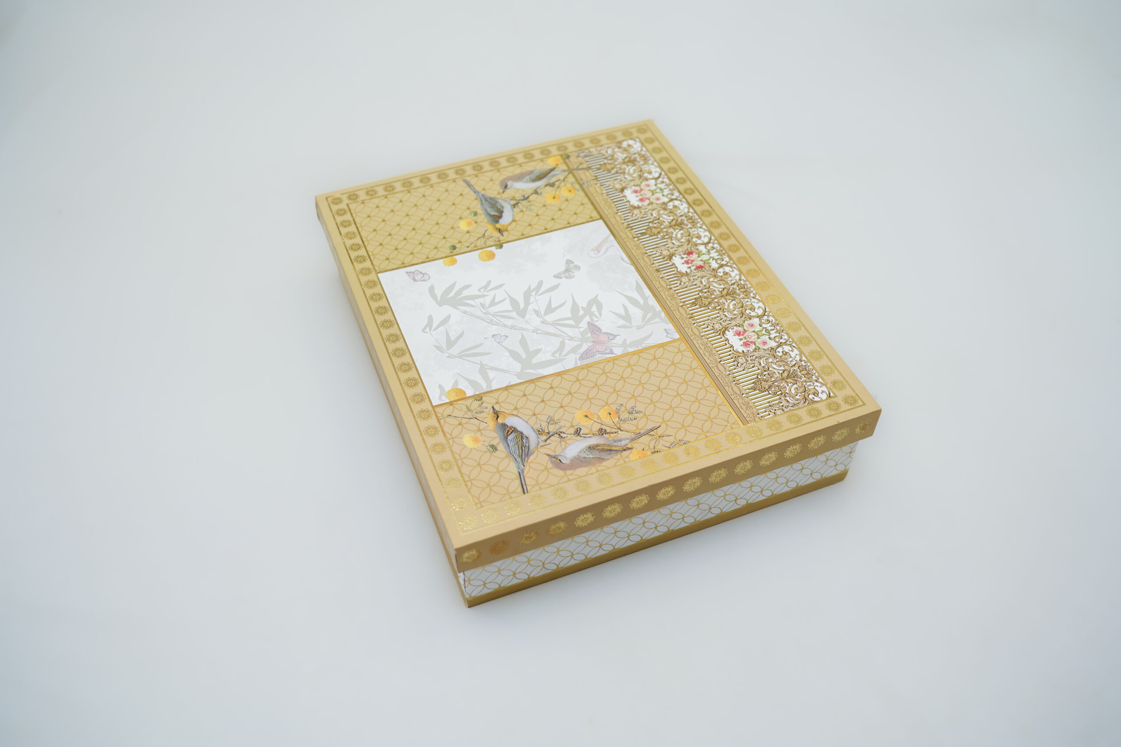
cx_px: 560
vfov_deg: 37.9
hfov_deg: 54.4
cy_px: 374
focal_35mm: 35
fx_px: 1090
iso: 160
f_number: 3.2
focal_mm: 35
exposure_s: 1/125
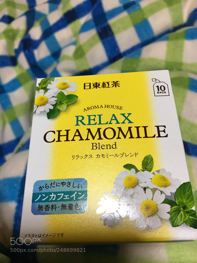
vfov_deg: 61.7
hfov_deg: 48.2
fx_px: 220
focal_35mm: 29
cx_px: 98
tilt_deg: -60.8
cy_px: 132
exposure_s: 1/30
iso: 50
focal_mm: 4.15
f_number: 2.2
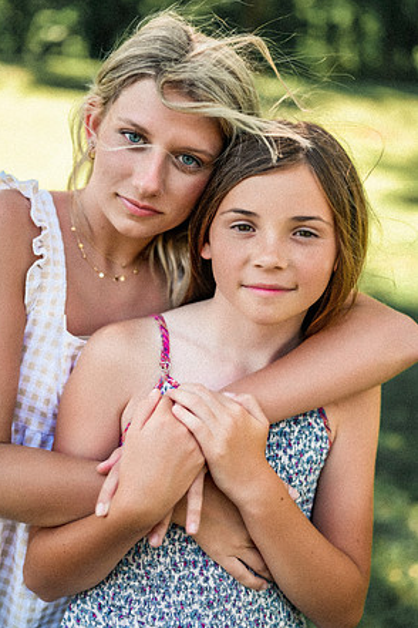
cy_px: 316
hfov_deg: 26.5
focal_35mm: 51
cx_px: 206
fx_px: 888
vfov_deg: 38.9
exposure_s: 1/640
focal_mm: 50
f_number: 2.2
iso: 100
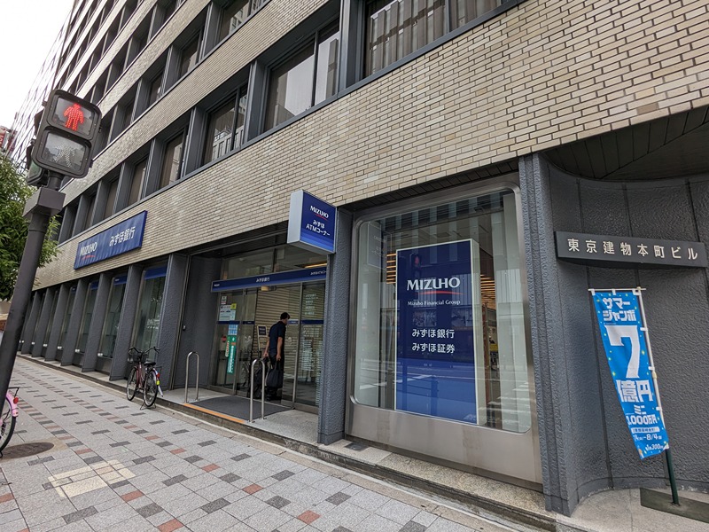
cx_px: 354
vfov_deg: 78.1
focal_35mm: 16
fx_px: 328
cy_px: 266
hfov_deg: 94.5
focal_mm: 2.35
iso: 51
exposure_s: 1/367
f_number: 2.2
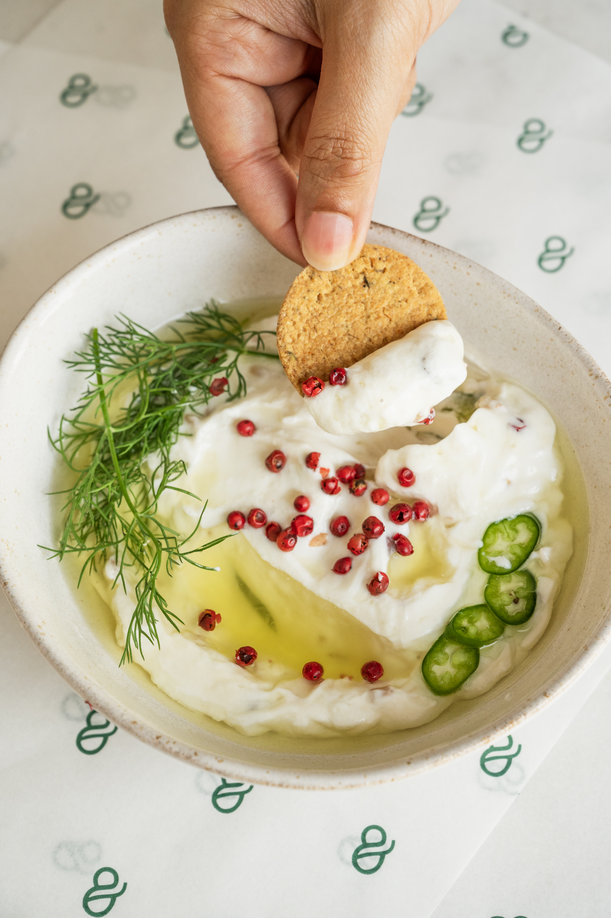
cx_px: 306
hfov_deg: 19.4
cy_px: 459
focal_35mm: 70
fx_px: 1784
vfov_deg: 28.9
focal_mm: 70
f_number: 7.1
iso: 1250
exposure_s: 1/200
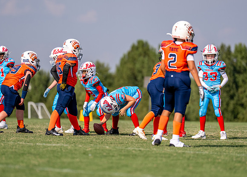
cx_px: 111
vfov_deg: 5.1
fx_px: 1971
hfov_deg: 7.2
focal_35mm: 281
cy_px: 108
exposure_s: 1/4000
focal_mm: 200
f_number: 2.8
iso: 125
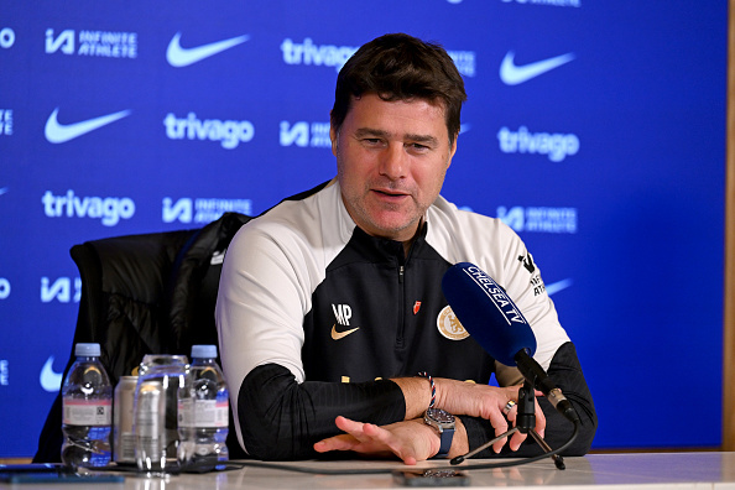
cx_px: 368
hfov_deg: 12.8
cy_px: 245
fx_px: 3266
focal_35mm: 160
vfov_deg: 8.6
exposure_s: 1/400
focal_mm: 160
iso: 2000
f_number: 3.5
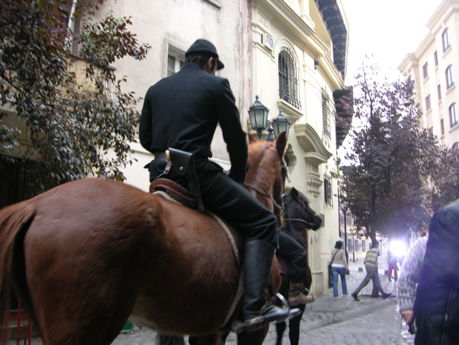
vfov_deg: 40.7
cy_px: 172
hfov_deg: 52.6
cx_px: 230
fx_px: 464
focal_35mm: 35
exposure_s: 1/39.4
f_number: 2.8
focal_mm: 8.9
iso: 50
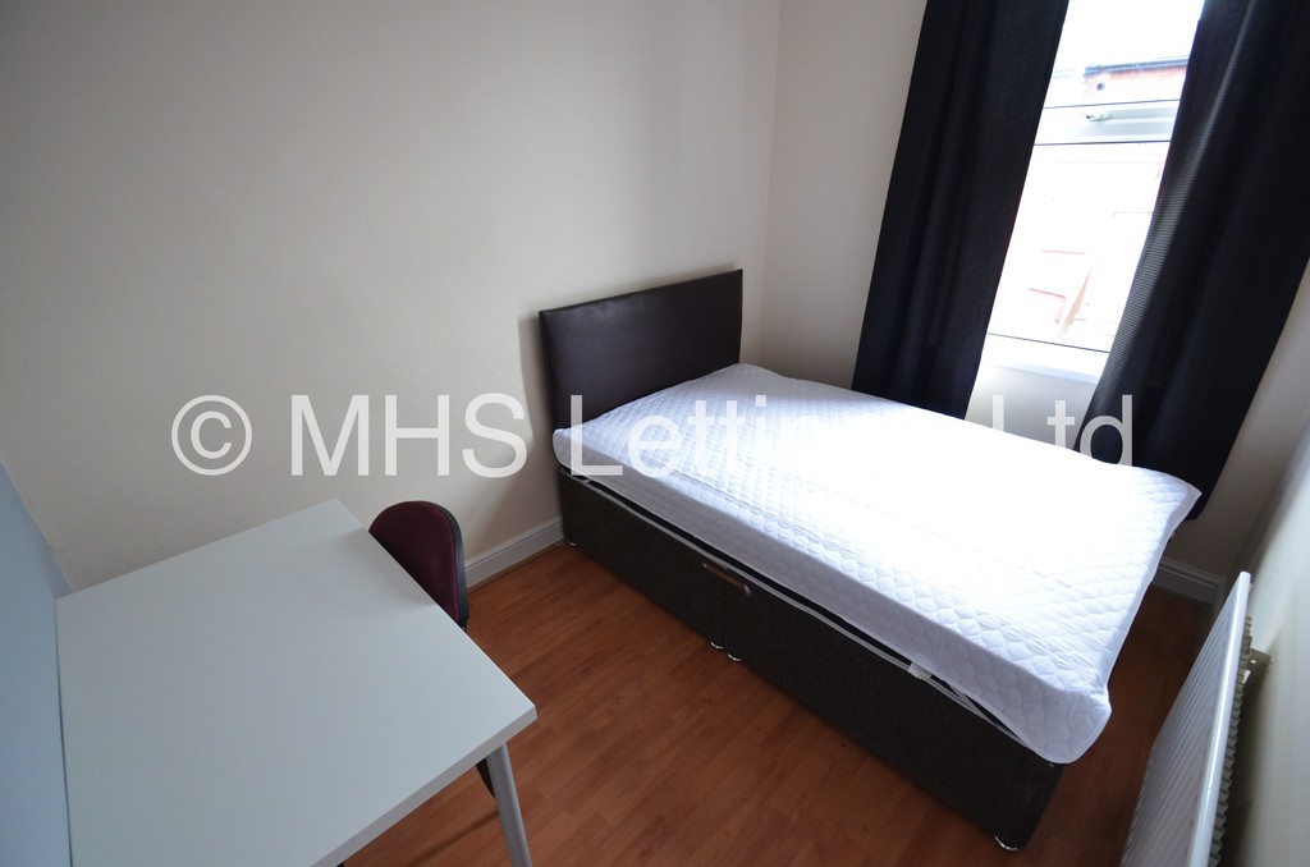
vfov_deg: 77.1
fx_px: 545
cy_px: 434
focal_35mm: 15
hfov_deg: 100.5
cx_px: 655
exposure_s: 1/160
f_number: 4.5
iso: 2000
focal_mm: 10
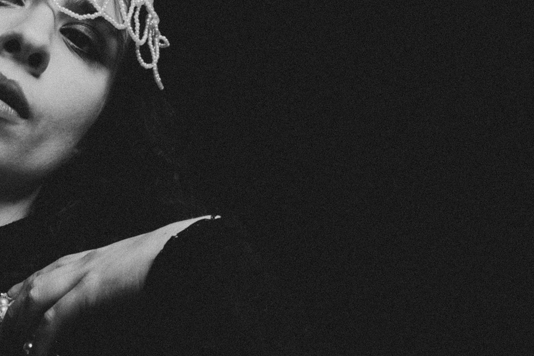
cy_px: 248
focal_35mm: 83
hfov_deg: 23.0
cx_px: -58
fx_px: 1231
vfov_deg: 16.4
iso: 400
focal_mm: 28
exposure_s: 1/125
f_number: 8
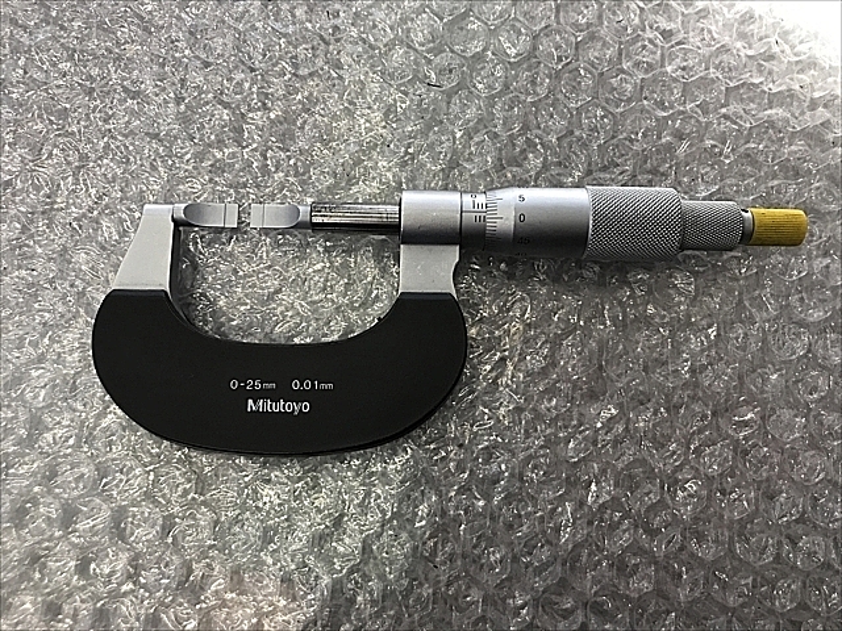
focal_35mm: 28
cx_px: 421
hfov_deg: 63.4
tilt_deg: -81.8
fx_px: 681
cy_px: 316
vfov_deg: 49.7
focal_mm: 3.99
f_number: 1.8
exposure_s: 1/40
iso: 25
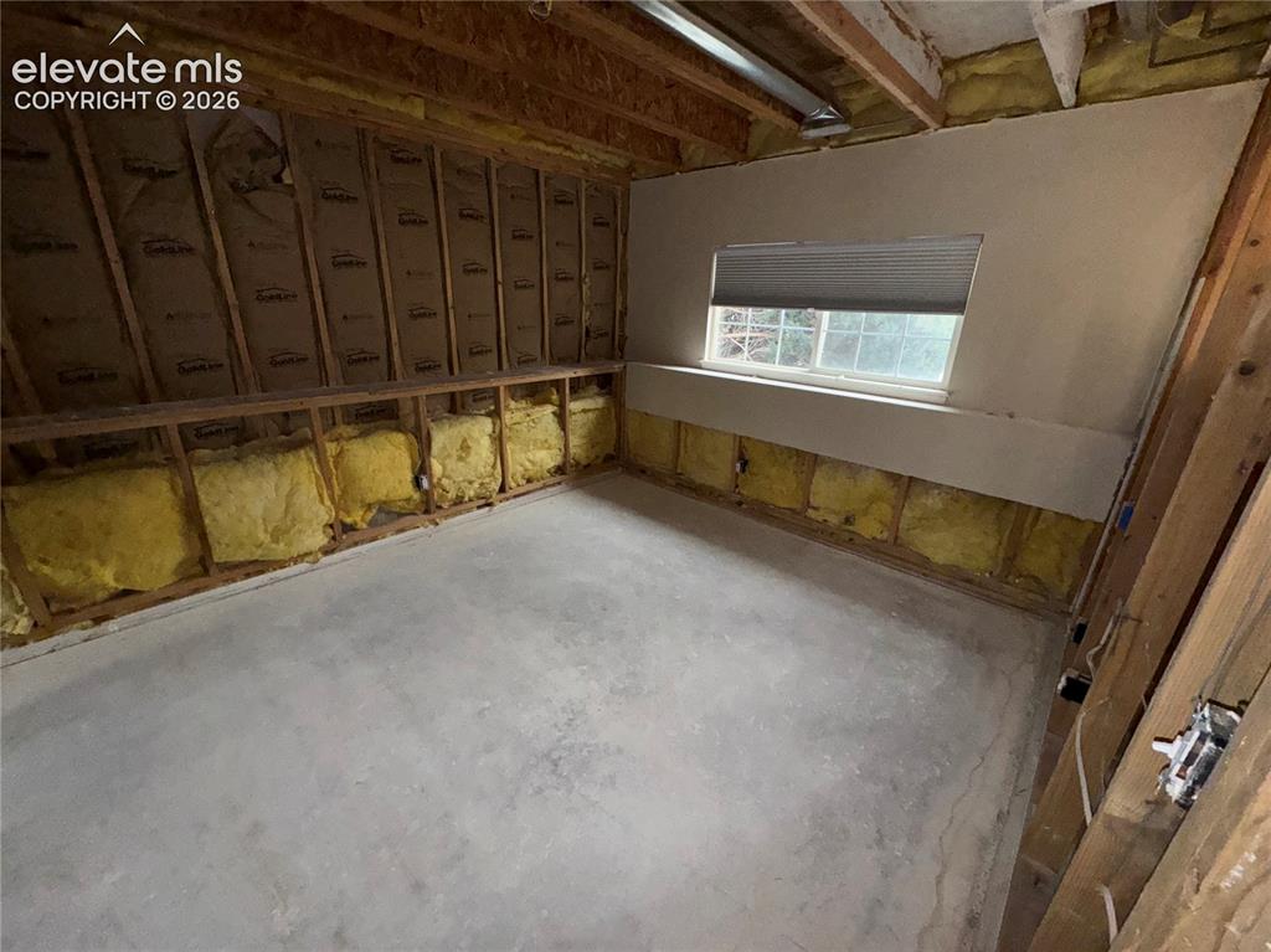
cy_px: 476
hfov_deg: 102.1
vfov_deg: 85.6
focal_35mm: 14
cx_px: 636
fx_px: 514
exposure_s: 1/60
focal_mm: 2.22
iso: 160
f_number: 2.2
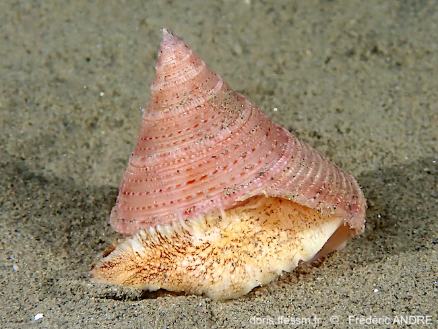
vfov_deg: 27.1
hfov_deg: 35.5
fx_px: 684
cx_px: 219
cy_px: 164
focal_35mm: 54
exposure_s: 1/200
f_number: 4.5
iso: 160
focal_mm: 9.65
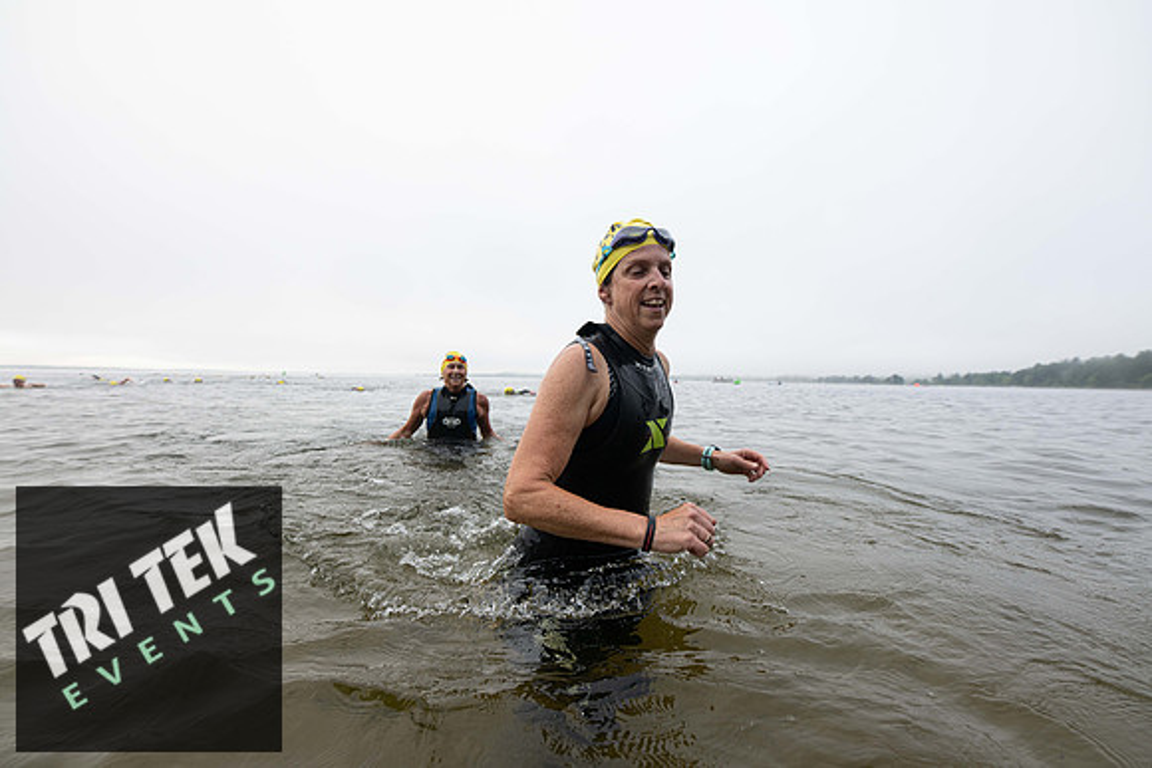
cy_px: 384
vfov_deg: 81.2
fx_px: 448
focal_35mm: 14
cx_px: 576
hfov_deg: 104.2
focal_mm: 14
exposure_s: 1/640
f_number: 4
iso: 500
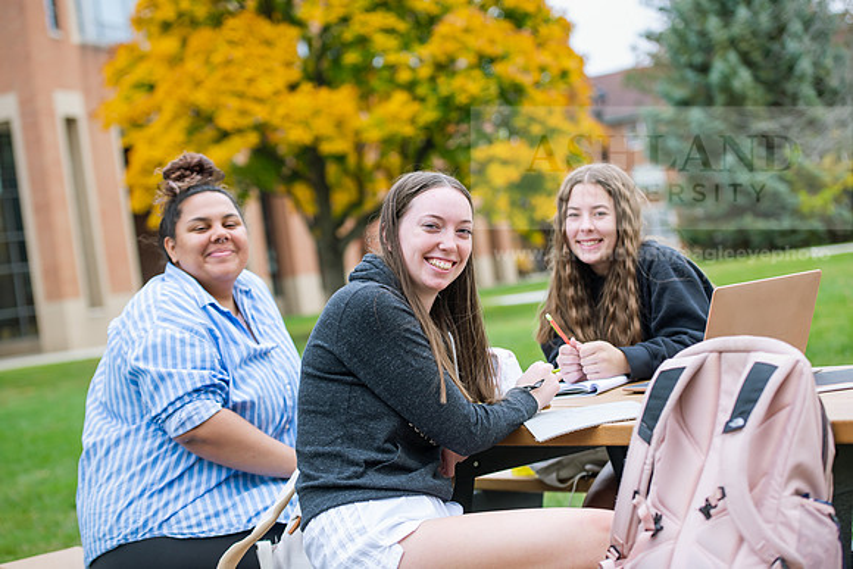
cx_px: 426
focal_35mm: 70
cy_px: 284
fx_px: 1659
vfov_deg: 19.5
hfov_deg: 28.8
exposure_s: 1/320
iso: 160
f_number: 3.5
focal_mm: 70
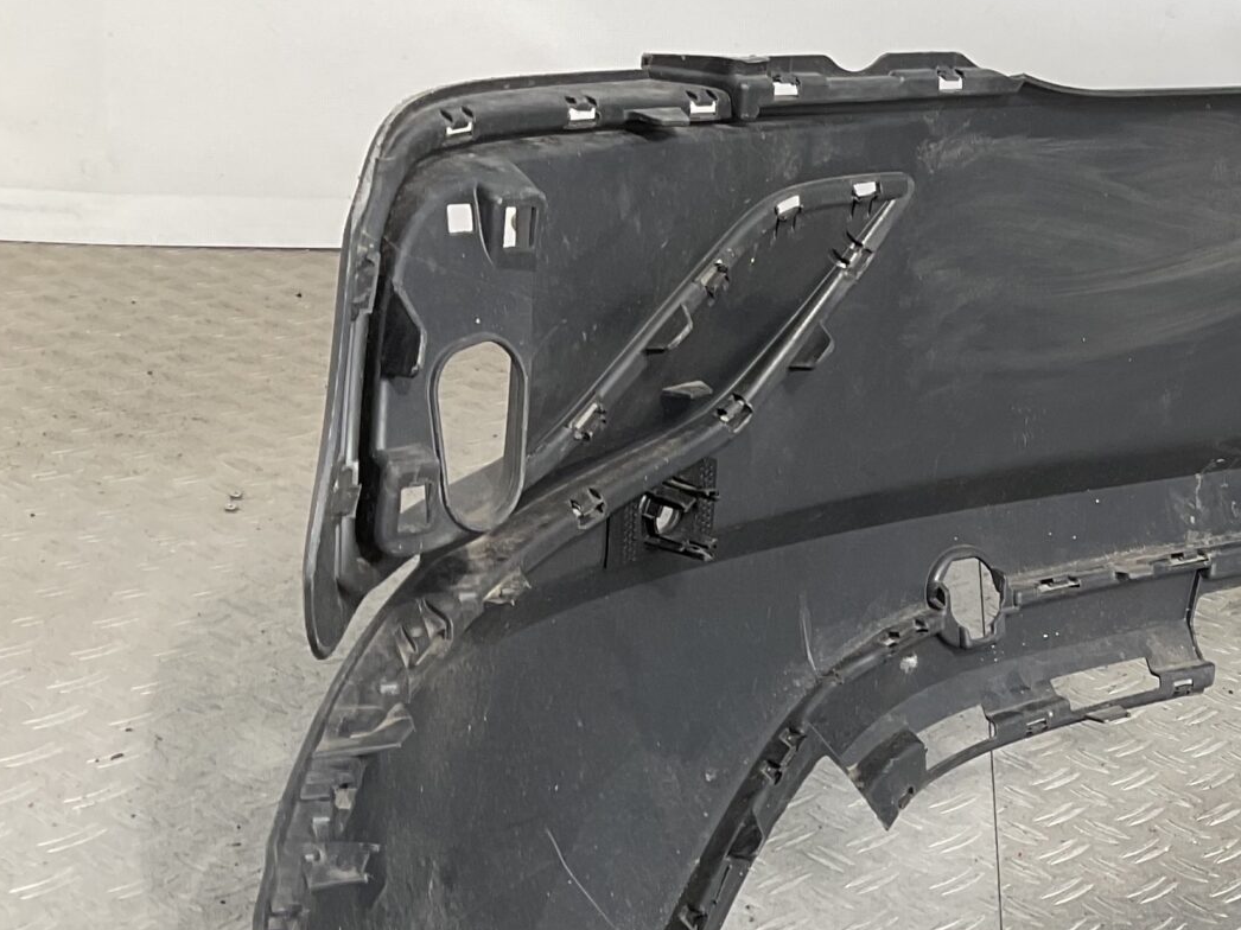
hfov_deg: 24.7
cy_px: 770
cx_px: 1507
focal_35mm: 71
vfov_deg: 20.4
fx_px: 2545
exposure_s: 1/170
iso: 16
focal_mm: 3
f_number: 1.8
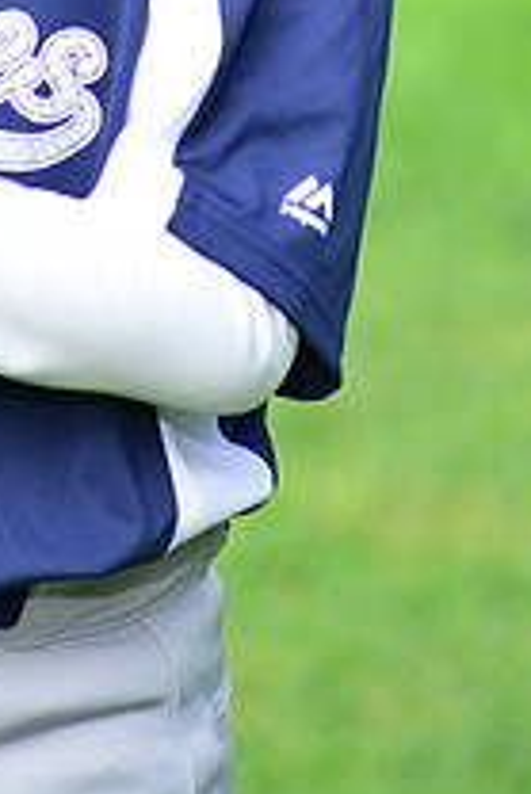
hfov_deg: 2.5
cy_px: -221
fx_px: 12324
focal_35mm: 558
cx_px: -82
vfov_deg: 3.7
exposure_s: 1/200
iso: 320
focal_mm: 200
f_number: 5.6
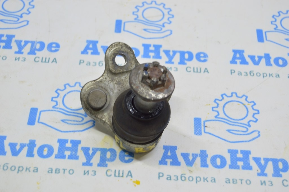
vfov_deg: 19.7
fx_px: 553
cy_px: 96
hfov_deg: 29.3
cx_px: 144
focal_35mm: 69
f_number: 5.6
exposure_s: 1/20
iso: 400
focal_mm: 46
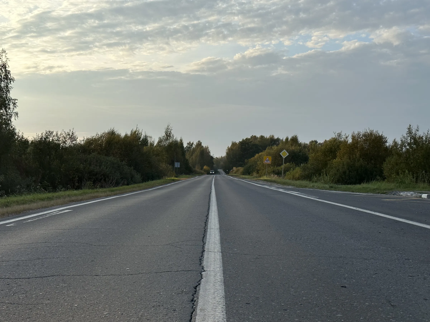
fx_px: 596
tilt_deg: +0.1
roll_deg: -0.1
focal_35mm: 48
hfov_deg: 39.7
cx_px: 215
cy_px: 161
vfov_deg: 30.3
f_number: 1.78
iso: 64
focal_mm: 6.86
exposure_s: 1/1992
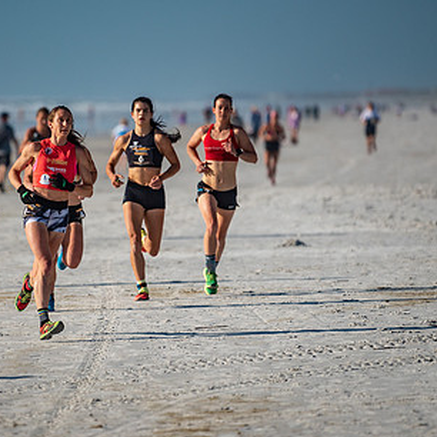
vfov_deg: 4.5
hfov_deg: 4.5
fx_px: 5599
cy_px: 171
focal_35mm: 392
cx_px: 77
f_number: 2.8
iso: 320
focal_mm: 200
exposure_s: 1/4000
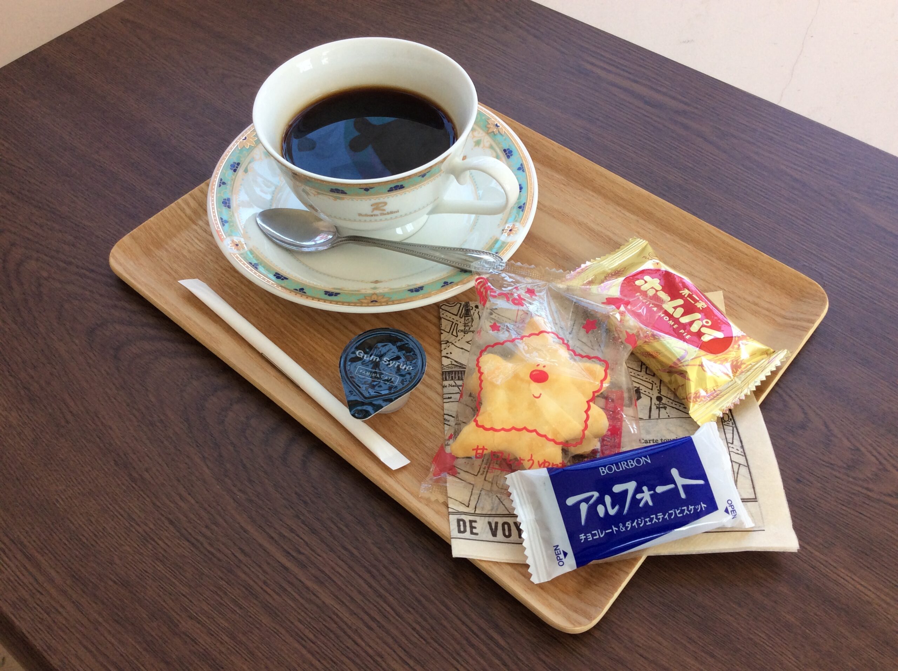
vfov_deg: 44.1
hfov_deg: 56.9
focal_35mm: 32
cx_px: 449
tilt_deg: -52.2
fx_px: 829
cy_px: 336
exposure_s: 1/120
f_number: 2.4
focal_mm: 3.3
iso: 40
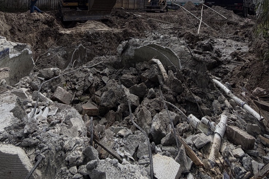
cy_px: 3
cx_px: 134
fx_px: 149
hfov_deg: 84.0
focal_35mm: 20
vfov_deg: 50.9
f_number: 2.2
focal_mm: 2.22
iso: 25
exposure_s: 1/1497
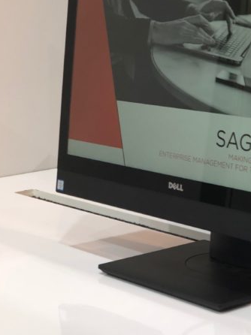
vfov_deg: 17.5
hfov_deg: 13.3
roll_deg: +0.7
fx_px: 1074
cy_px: 54
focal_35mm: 111
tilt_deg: -4.2
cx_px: 92
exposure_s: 1/60
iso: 64
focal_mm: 6.6
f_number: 2.8
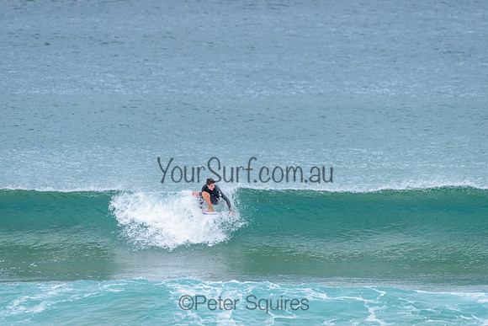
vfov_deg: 2.2
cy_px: 159
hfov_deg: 3.4
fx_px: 8313
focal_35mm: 613
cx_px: 237
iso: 560
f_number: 5.6
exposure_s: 1/2000
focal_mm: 500
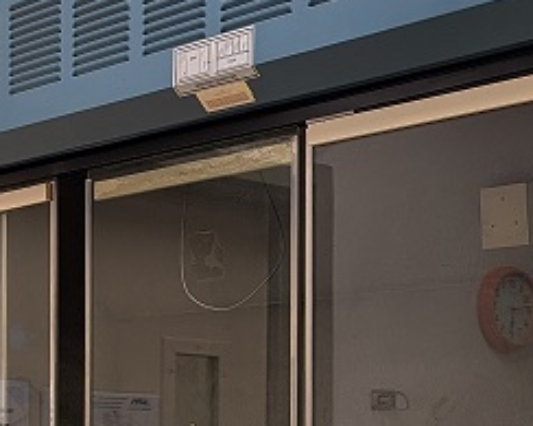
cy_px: 450
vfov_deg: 15.3
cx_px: 367
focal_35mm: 98
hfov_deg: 19.5
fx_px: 1545
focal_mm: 6.9
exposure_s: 1/24
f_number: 1.68
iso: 43
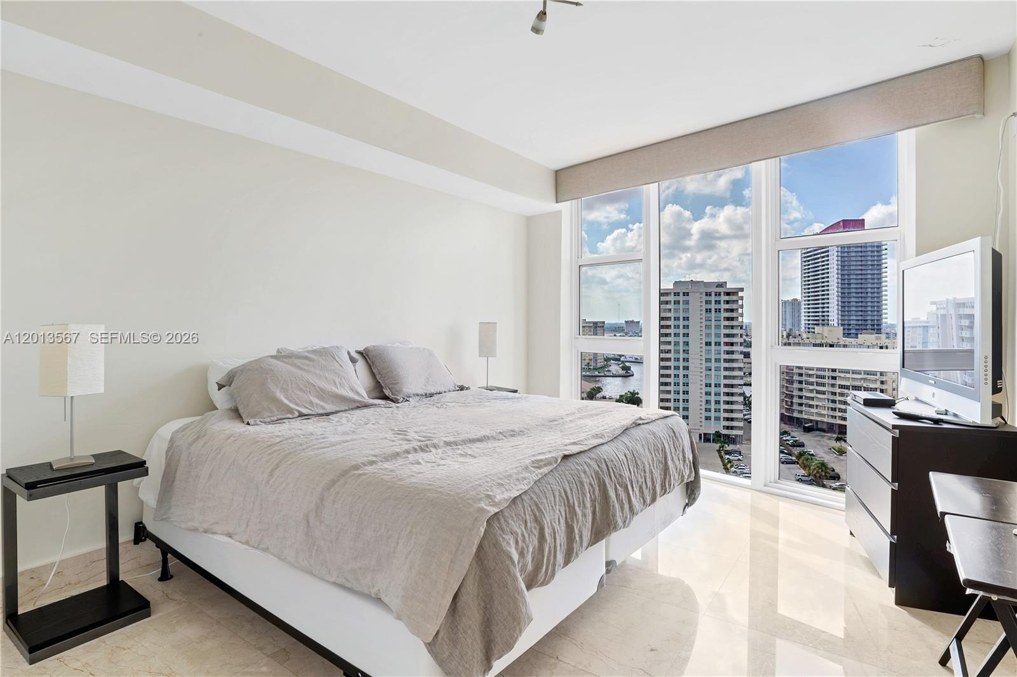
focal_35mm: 18
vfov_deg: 67.4
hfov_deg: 90.0
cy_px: 338
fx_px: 508
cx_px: 508
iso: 200
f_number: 11
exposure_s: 1/2
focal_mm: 18
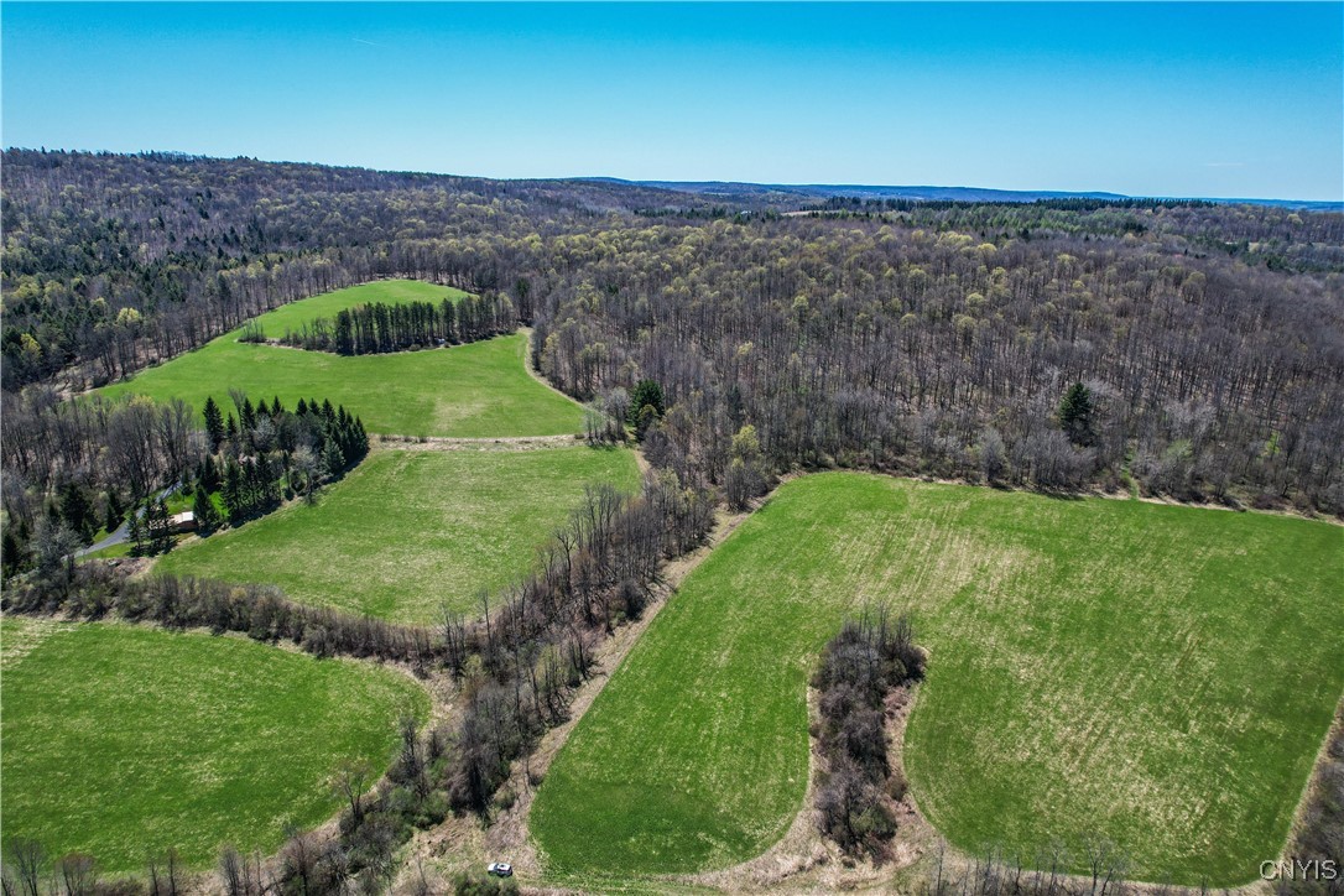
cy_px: 448
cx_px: 672
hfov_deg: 78.6
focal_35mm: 22
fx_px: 821
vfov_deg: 57.2
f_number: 2.8
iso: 100
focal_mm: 8.38
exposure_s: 1/1500
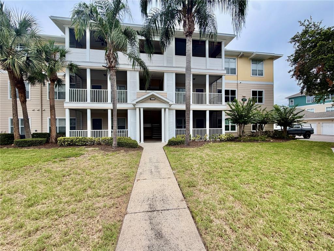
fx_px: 135
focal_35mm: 14
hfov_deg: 102.1
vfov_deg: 85.7
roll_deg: +1.5
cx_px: 167
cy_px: 126
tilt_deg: +0.4
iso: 32
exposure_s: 1/770
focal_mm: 2.22
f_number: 2.2
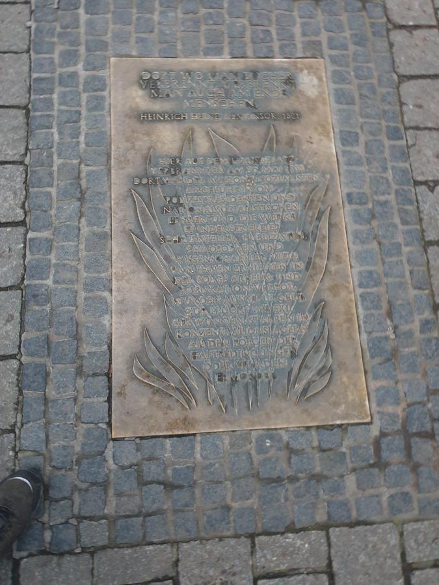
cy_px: 292
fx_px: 440
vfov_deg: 67.3
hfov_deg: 53.1
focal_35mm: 26
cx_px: 220
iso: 320
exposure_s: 1/14
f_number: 1.5
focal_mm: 4.3
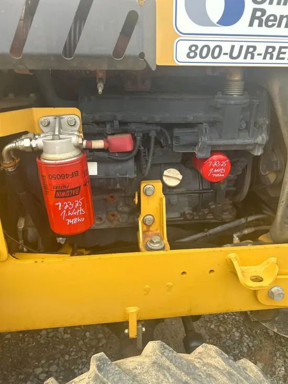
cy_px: 192
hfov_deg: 53.1
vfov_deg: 67.3
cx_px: 144
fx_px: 288
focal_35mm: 26
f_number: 1.5
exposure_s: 1/718
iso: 50
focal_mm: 5.7
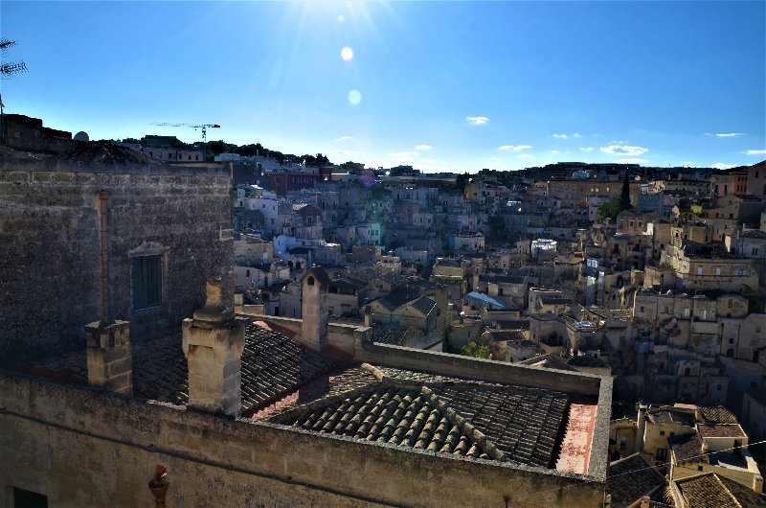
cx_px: 383
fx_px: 573
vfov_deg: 47.7
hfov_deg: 67.5
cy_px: 254
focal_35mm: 27
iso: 110
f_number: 11
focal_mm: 18
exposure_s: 1/125
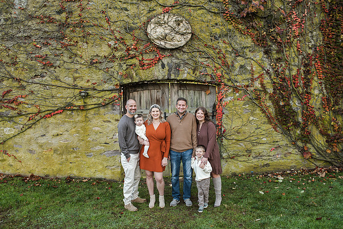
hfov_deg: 67.0
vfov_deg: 47.7
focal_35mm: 27
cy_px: 116
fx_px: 259
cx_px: 166
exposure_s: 1/200
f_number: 4.5
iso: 500
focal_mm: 26
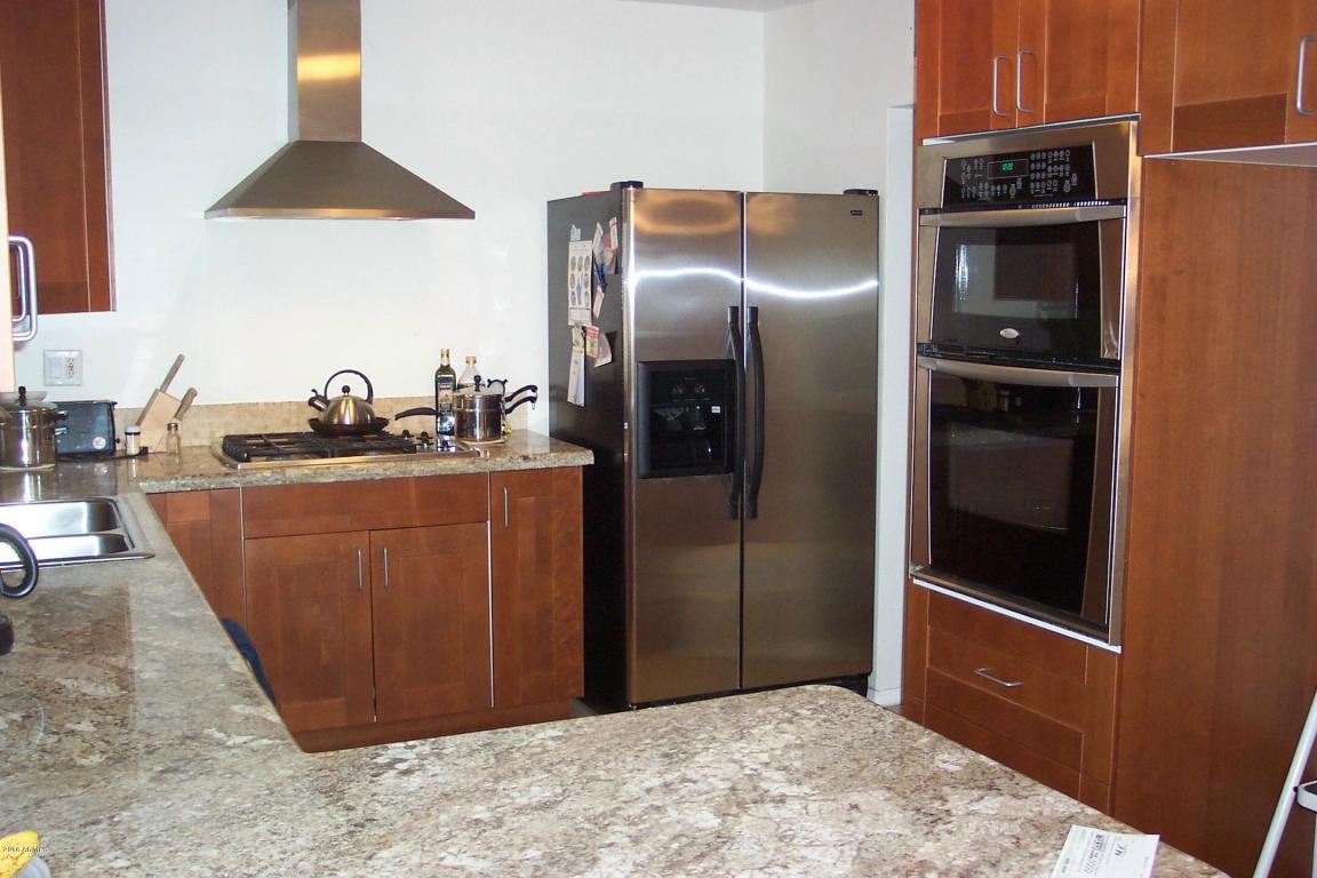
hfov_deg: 50.7
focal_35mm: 38
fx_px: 1390
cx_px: 658
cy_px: 439
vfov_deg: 35.1
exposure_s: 1/30
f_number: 2.8
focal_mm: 8
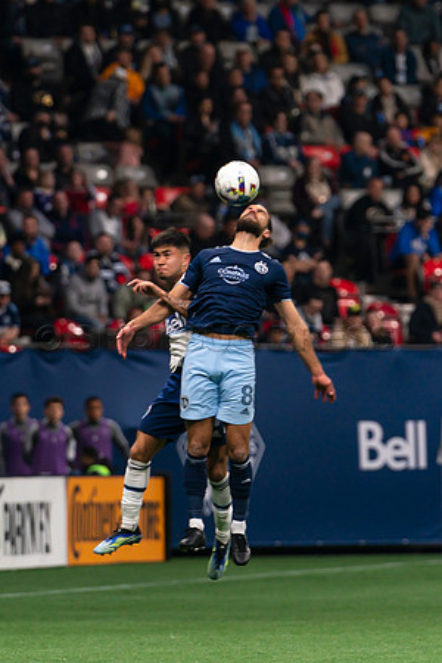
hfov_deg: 2.2
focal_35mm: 614
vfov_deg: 3.4
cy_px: 468
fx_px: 11316
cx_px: 204
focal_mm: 280
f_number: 4.5
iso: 1000
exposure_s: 1/800
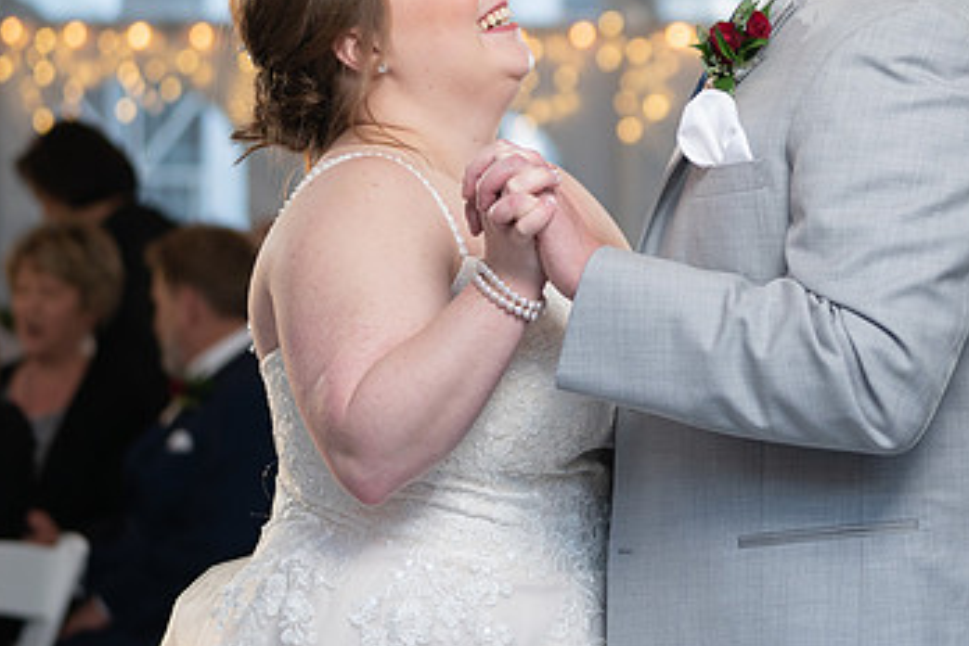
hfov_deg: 11.8
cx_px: 796
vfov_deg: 7.9
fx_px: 4683
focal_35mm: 174
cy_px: 171
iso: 500
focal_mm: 70
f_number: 2.8
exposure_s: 1/250
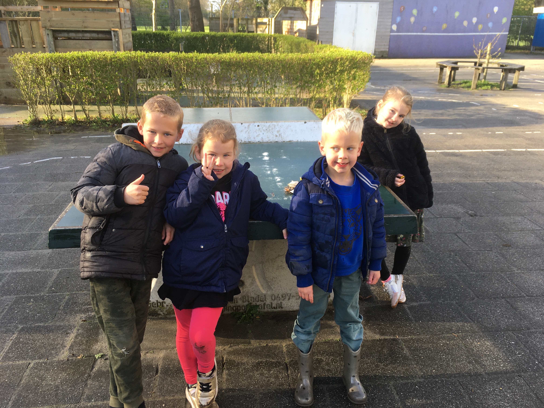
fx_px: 456
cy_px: 204
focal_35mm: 29
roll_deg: -0.3
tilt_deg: -22.7
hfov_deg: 61.7
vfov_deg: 48.2
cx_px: 272
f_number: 2.2
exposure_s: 1/106
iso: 25
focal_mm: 4.15
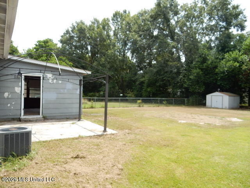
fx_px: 181
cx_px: 125
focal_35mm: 25
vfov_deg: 54.9
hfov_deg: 69.4
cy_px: 94
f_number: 3.7
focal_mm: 4.5
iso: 125
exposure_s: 1/500
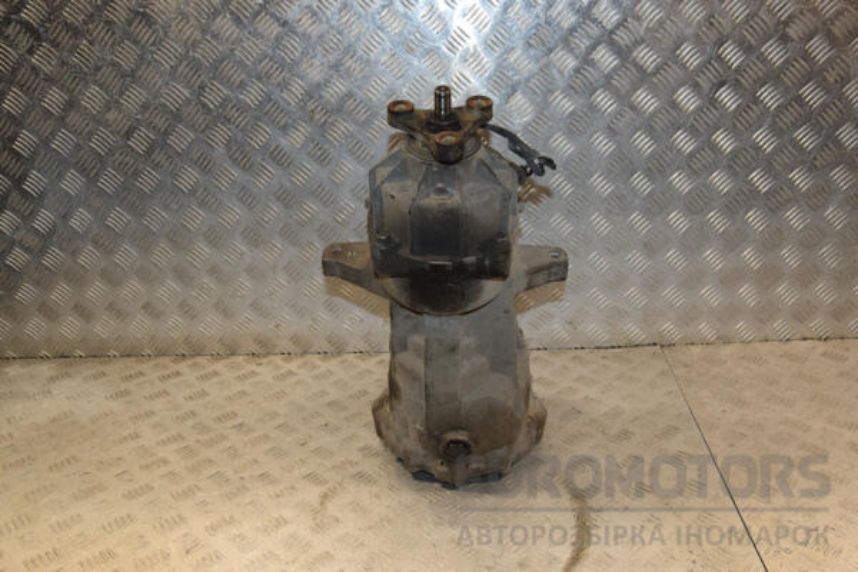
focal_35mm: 33
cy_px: 286
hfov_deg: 57.2
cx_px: 429
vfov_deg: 40.0
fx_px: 786
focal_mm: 22
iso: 800
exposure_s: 1/200
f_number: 6.3
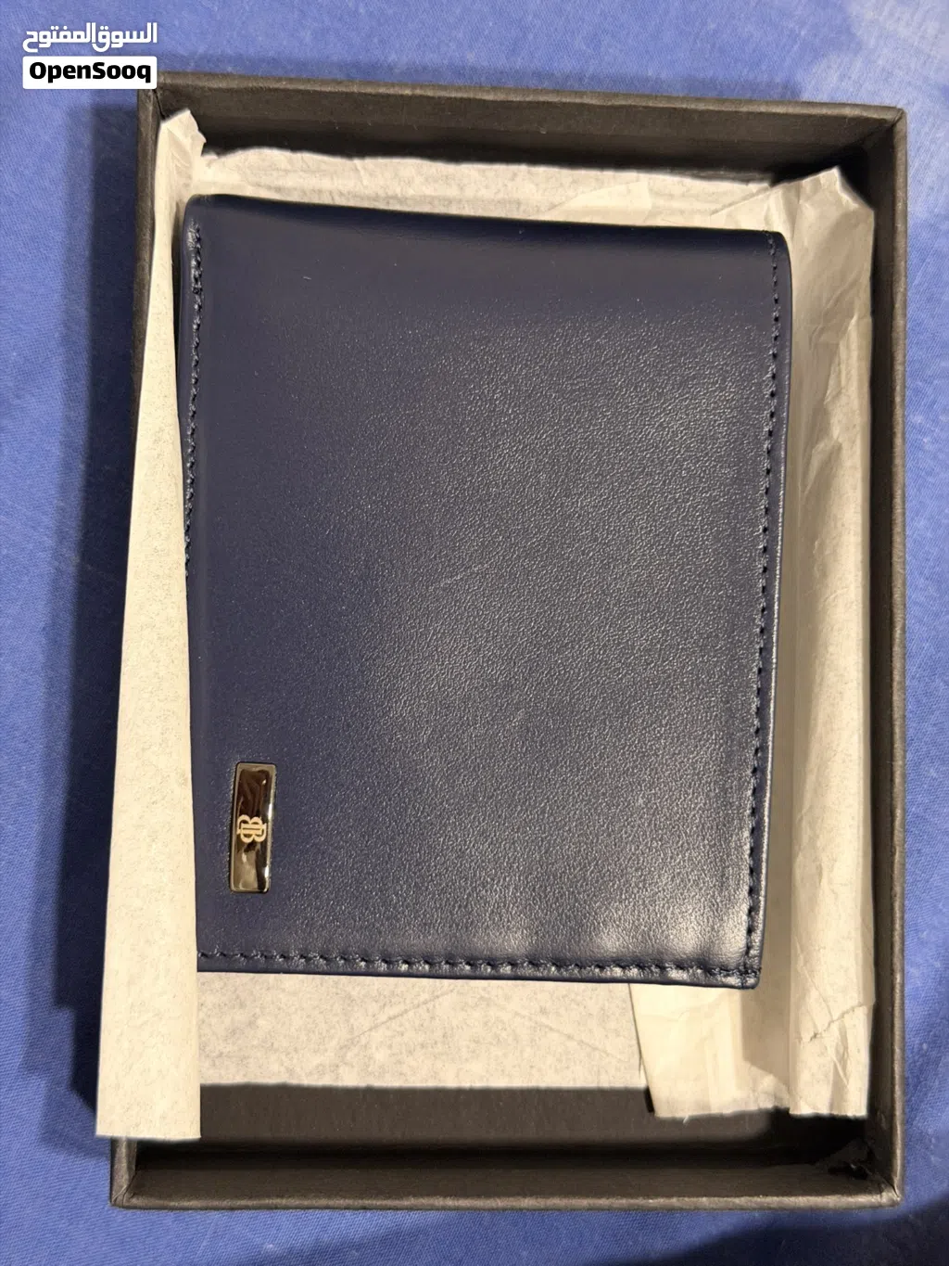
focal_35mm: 48
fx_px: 1754
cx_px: 474
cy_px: 633
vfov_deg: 39.7
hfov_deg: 30.3
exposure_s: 1/25
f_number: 1.78
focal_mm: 6.76
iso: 500
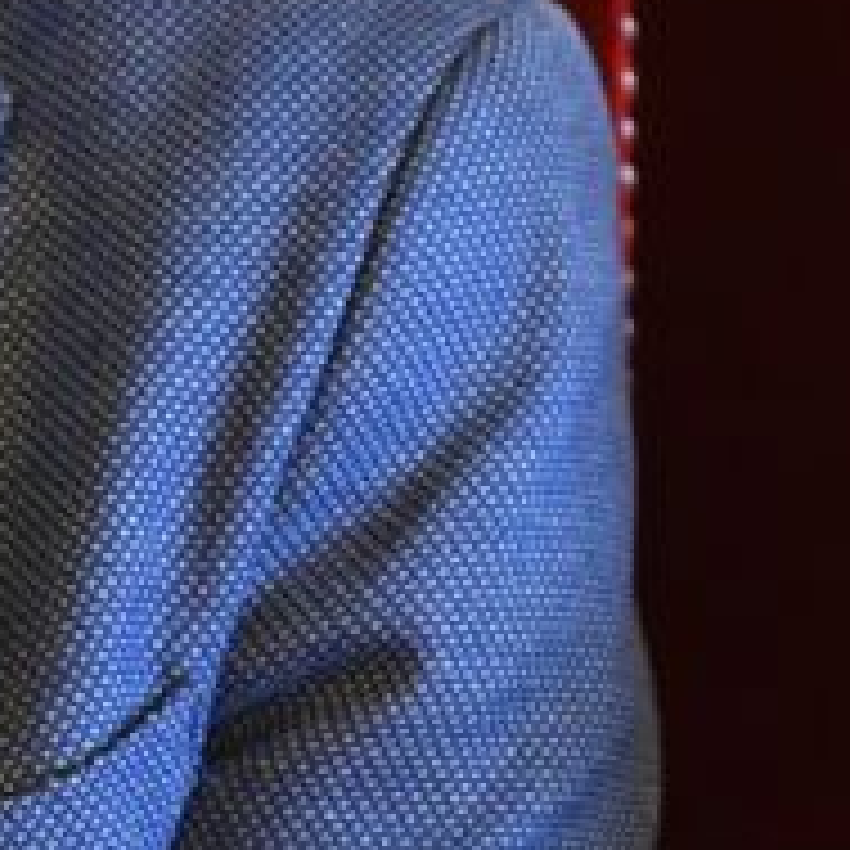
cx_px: 778
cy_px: -382
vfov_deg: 6.3
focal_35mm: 276
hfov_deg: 6.3
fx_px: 7668
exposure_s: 1/60
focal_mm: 48
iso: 3200
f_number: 4
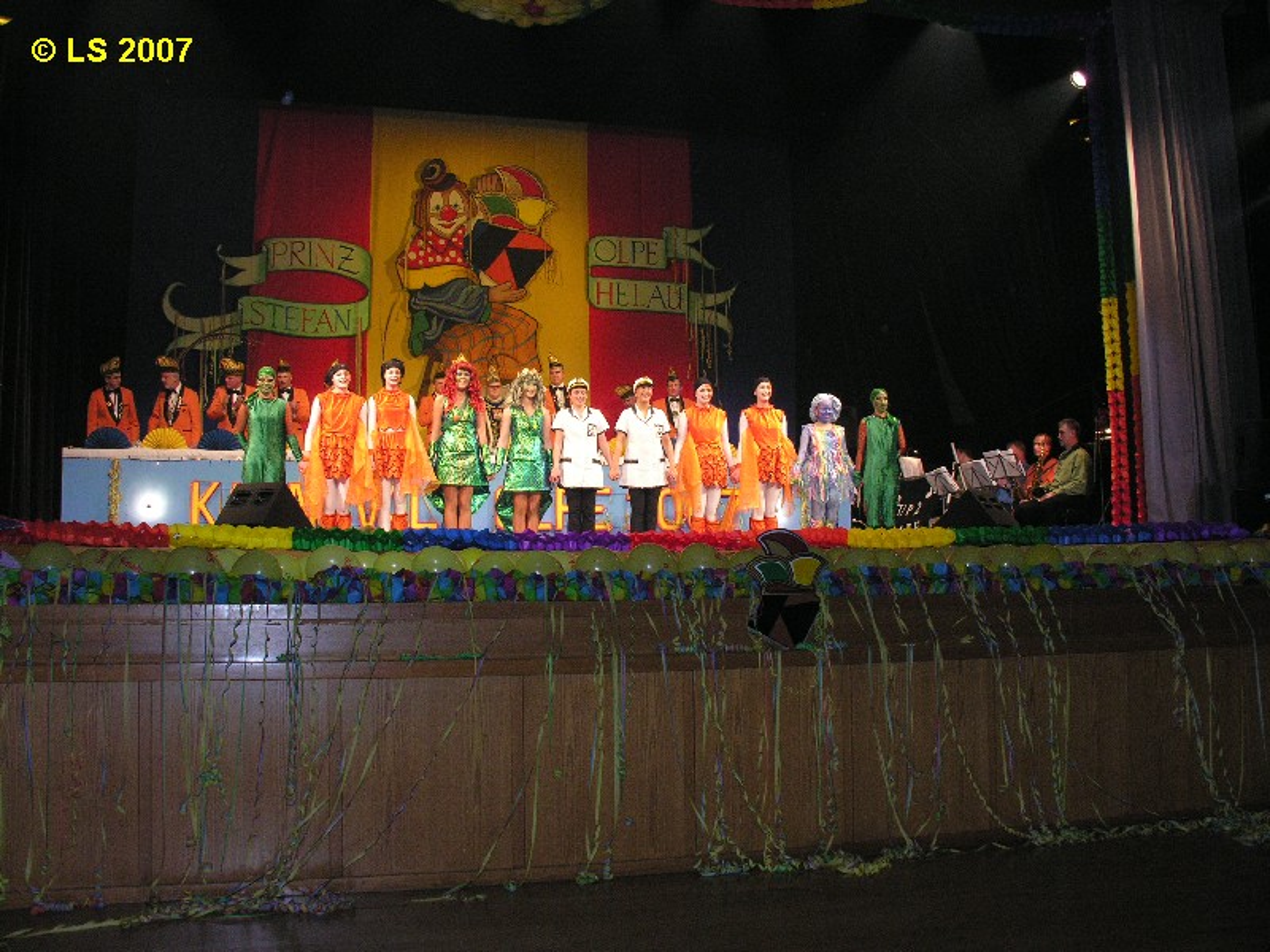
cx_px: 635
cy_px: 476
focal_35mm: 35
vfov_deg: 40.7
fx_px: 1284
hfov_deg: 52.6
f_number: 4
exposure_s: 1/30
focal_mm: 8.9
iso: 200
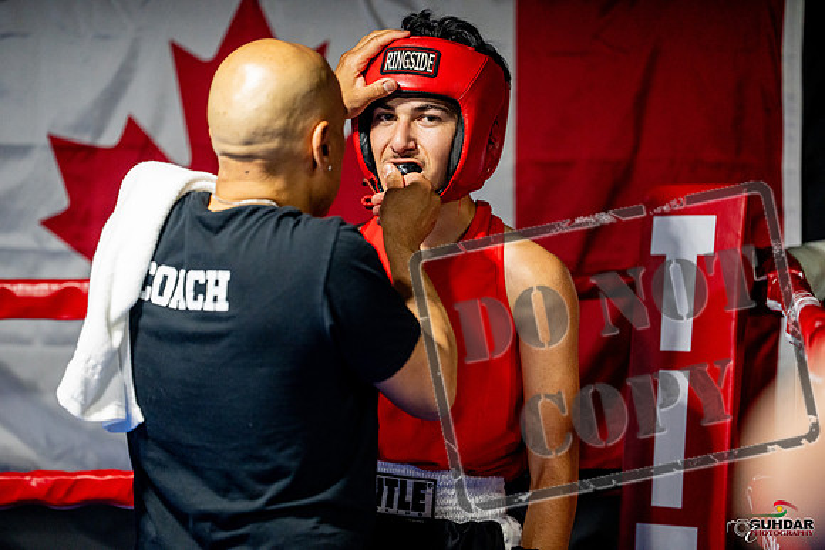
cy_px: 275
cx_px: 412
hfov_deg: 13.7
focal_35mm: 150
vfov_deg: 9.2
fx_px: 3438
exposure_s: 1/800
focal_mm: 150
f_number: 2
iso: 4000
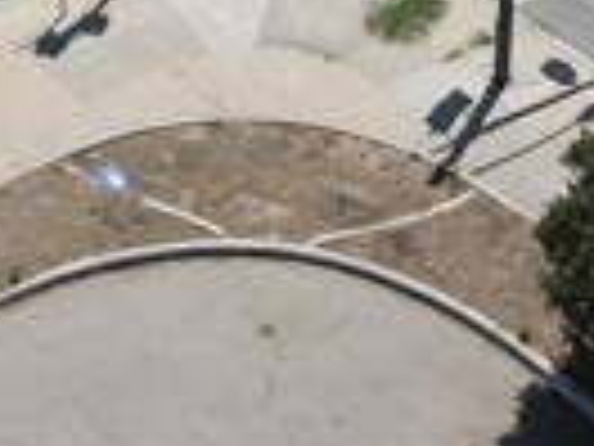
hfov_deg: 16.9
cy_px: -324
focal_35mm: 116
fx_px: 1991
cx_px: 216
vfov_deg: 11.9
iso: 100
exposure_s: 1/800
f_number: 2.8
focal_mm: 4.5
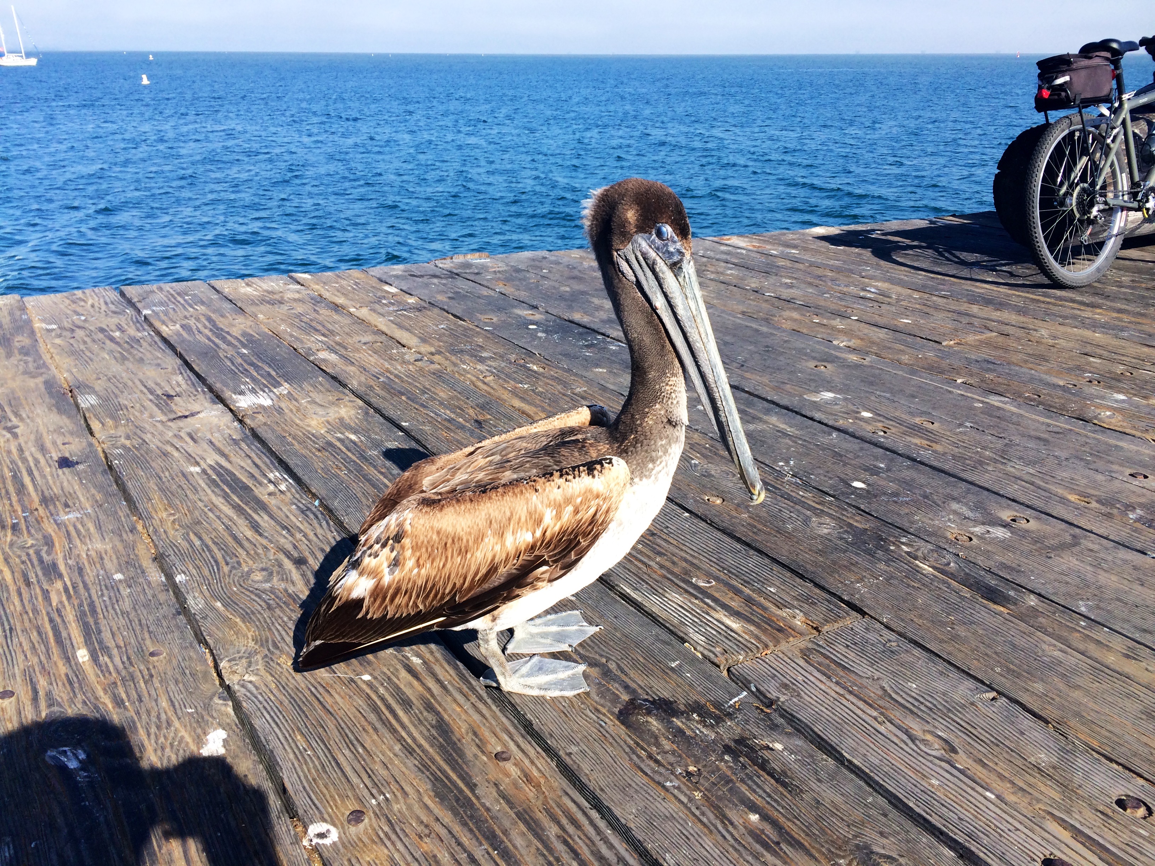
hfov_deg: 60.0
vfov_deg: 46.8
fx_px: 1001
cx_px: 578
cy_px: 433
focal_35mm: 30
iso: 32
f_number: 2.2
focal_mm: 4.12
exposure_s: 1/1414
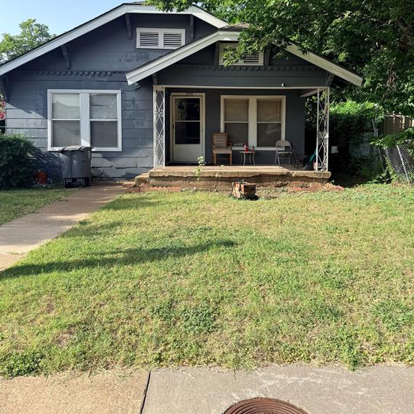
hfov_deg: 55.6
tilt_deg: -3.2
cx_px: 208
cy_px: 156
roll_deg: +0.1
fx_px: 392
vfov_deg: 55.0
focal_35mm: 29
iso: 80
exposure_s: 1/2000
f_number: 1.78
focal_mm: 6.76
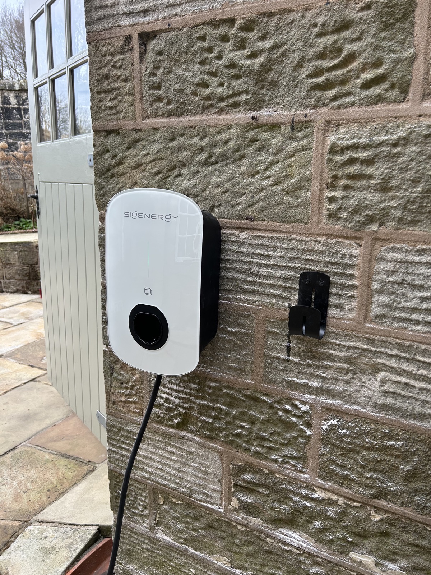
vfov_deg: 67.3
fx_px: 432
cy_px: 288
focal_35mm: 26
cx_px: 216
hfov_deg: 53.1
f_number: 1.5
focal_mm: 5.7
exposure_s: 1/678
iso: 50
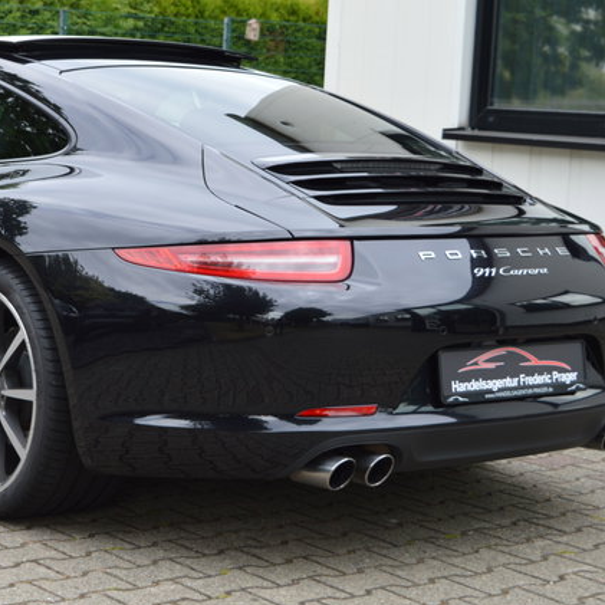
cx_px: 147
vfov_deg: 21.9
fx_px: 1562
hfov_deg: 21.7
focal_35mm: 79
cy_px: 275
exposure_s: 1/125
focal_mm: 34
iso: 100
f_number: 5.6
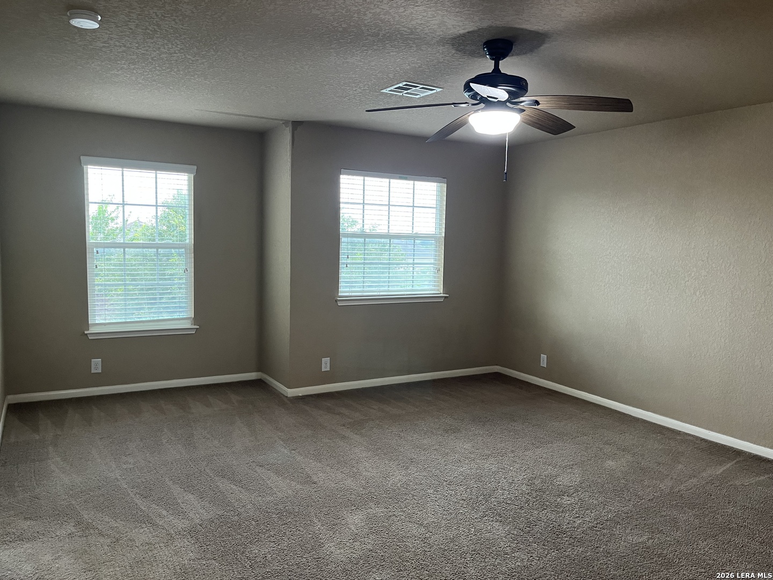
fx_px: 581
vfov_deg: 53.1
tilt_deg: -5.6
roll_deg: -1.5
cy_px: 290
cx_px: 386
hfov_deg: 67.3
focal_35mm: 26
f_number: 1.6
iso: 200
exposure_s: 1/60
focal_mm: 5.1
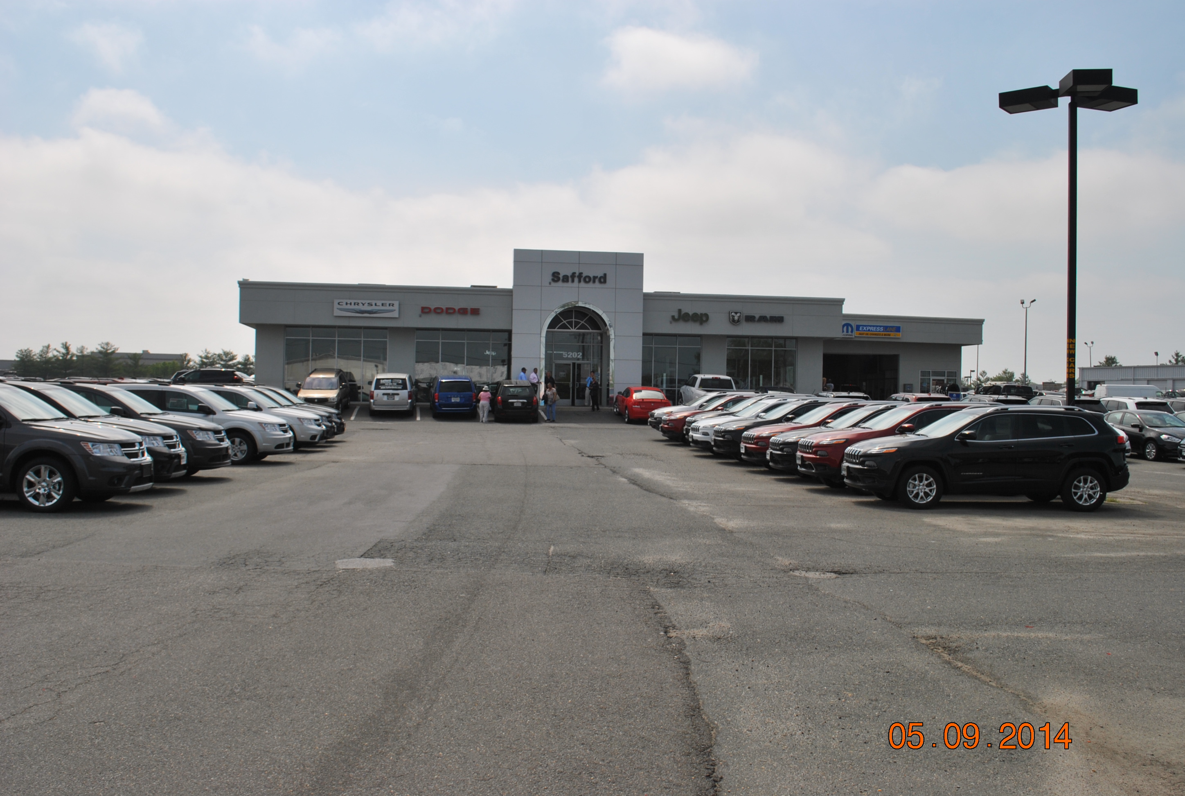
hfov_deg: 53.0
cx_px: 592
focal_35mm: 36
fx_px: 1187
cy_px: 398
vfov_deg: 37.0
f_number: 10
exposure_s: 1/400
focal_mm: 24
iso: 100
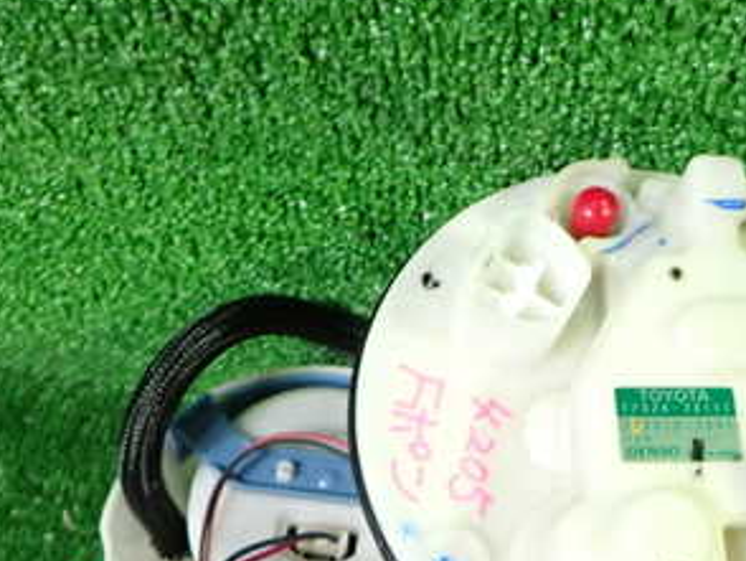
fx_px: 1100
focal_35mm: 51
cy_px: 472
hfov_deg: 37.1
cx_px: 500
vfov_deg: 27.8
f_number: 2
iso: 320
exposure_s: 1/30
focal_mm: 4.5
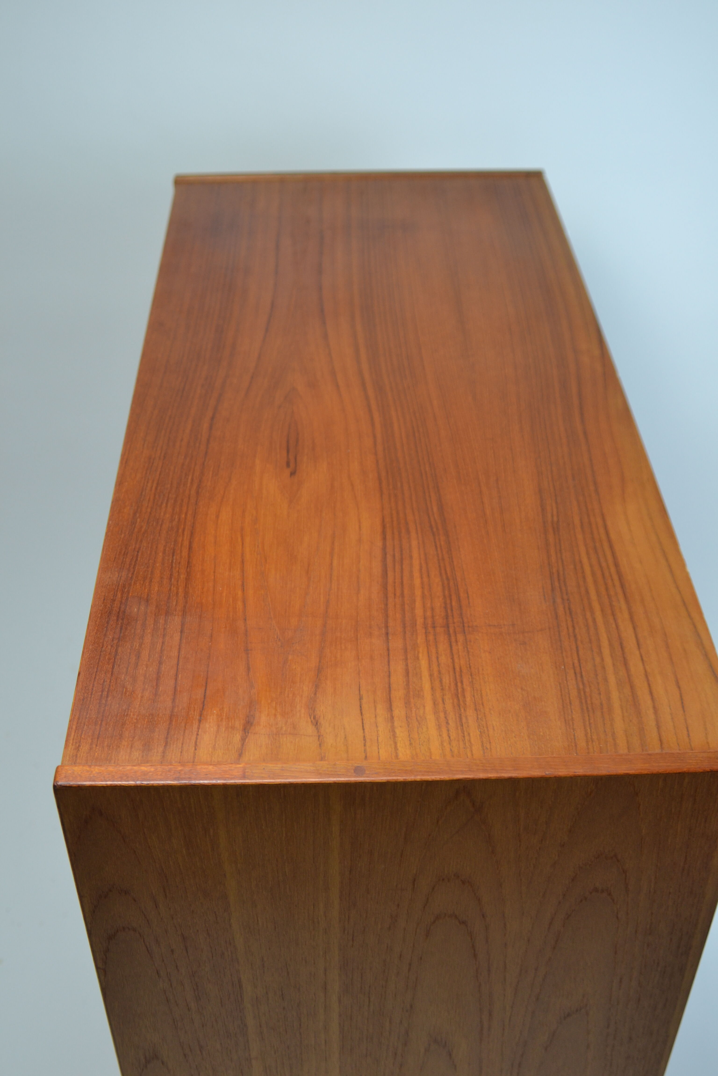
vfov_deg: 46.4
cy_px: 538
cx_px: 359
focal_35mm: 42
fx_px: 1256
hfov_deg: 31.9
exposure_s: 1/50
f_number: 3.5
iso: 400
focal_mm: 28
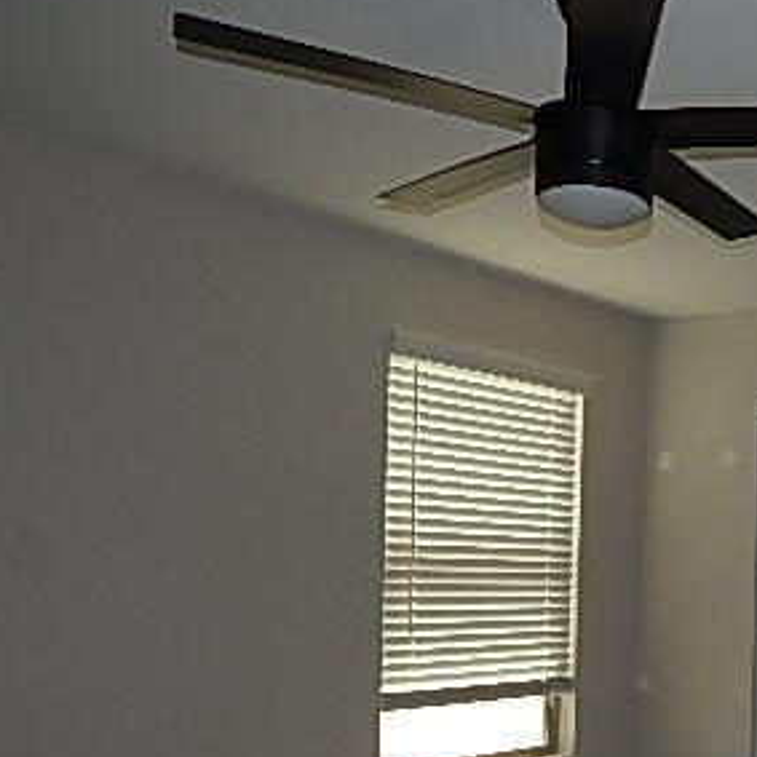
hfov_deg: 33.0
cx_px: 797
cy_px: 602
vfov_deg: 35.6
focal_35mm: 46
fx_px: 1138
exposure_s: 1/30
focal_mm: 4
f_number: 3
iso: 125
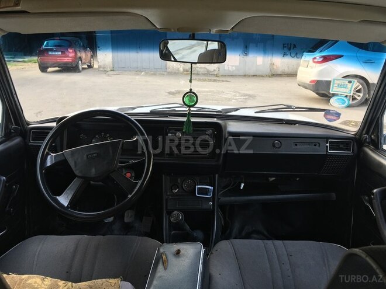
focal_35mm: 29
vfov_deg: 48.2
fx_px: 323
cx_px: 193
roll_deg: -0.5
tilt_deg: -15.6
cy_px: 144
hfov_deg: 61.7
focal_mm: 4.15
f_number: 2.2
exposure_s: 1/50
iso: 25
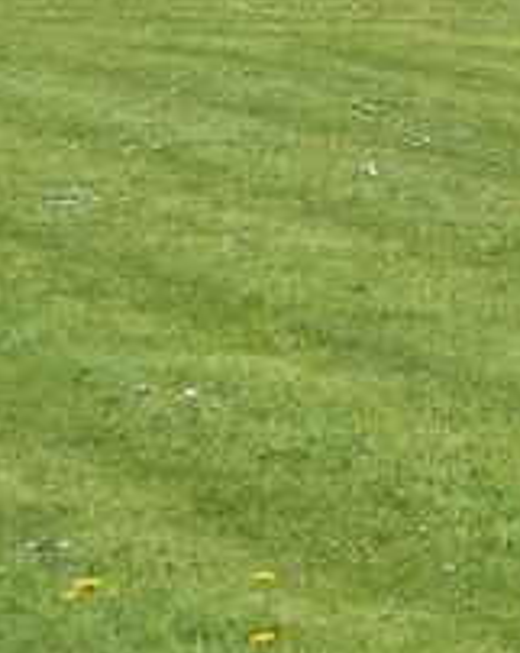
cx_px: 1334
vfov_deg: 9.4
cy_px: -213
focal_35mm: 203
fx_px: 3914
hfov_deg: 7.1
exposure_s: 1/675
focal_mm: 7.3
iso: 80
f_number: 3.8
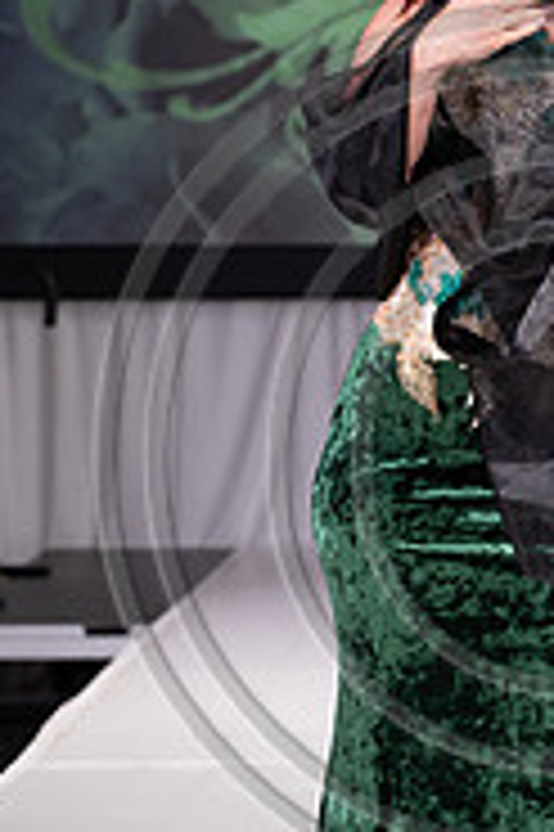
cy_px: 454
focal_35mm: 231
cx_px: 552
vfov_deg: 8.9
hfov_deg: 5.9
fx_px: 5342
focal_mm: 95
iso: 2000
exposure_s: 1/400
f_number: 5.6
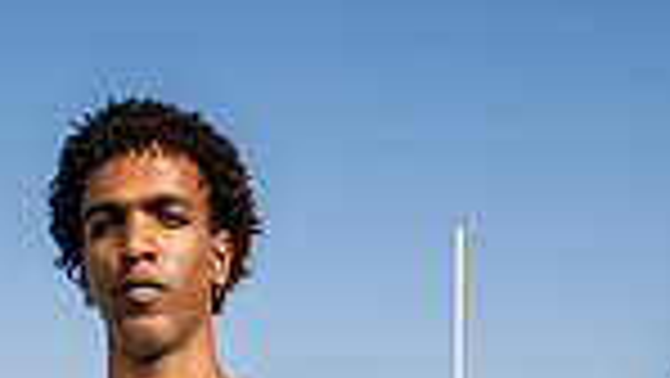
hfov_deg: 27.7
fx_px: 1351
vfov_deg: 12.5
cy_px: 900
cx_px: 225
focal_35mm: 76
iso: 50
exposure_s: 1/125
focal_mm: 24
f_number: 7.1
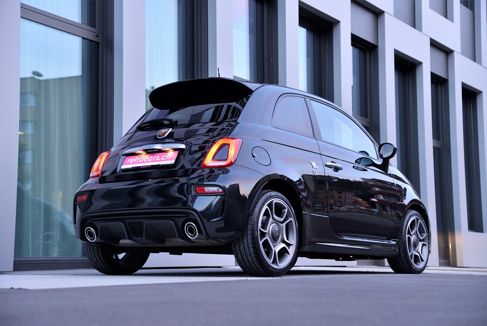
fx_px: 744
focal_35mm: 55
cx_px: 244
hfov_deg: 36.2
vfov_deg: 24.7
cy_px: 163
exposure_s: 1/25
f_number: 4
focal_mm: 55
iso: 1000
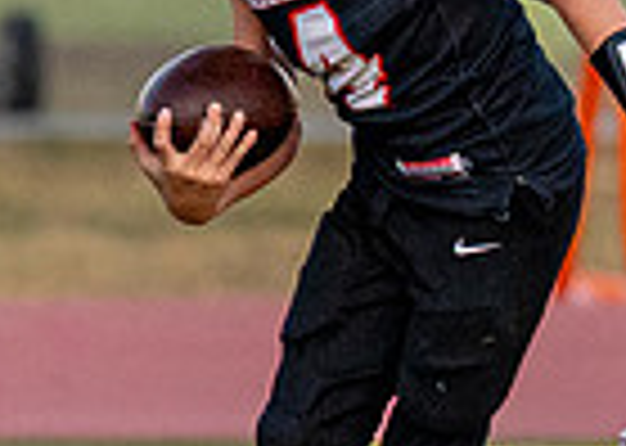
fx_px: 35292
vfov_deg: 0.7
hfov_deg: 1.0
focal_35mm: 1987
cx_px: 263
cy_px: 91
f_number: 2.8
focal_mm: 200
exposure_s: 1/1250
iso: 1250
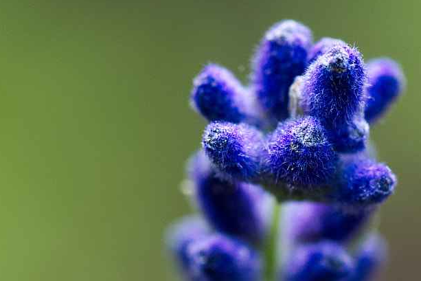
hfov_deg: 5.0
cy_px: 144
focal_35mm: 411
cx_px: 337
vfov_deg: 3.3
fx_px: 4811
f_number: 8
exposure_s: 1/160
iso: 400
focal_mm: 105
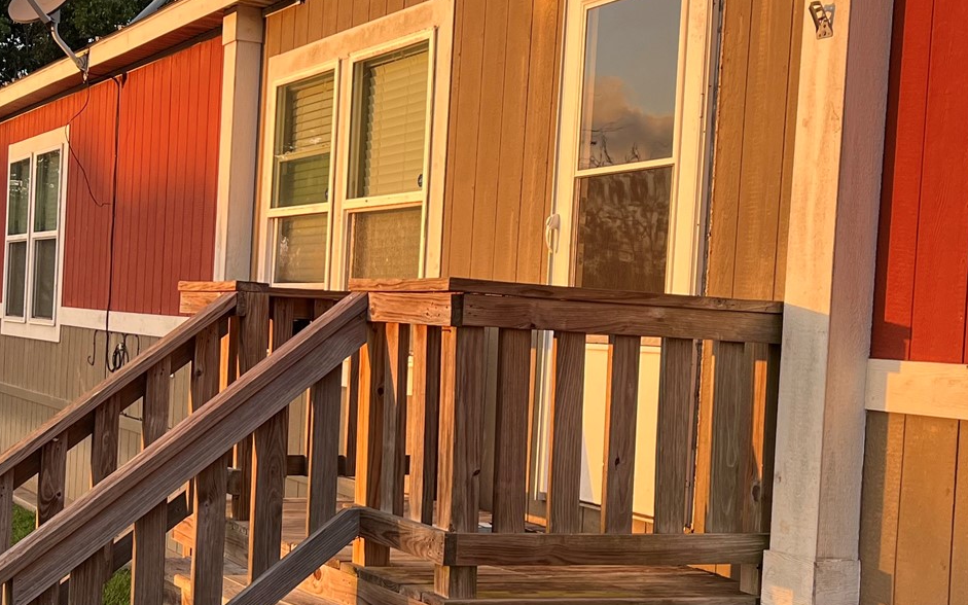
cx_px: 388
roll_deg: -3.7
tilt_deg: -2.5
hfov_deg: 33.9
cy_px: 356
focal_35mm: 60
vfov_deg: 21.6
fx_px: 1583
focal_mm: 5.7
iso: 50
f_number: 1.5
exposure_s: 1/523
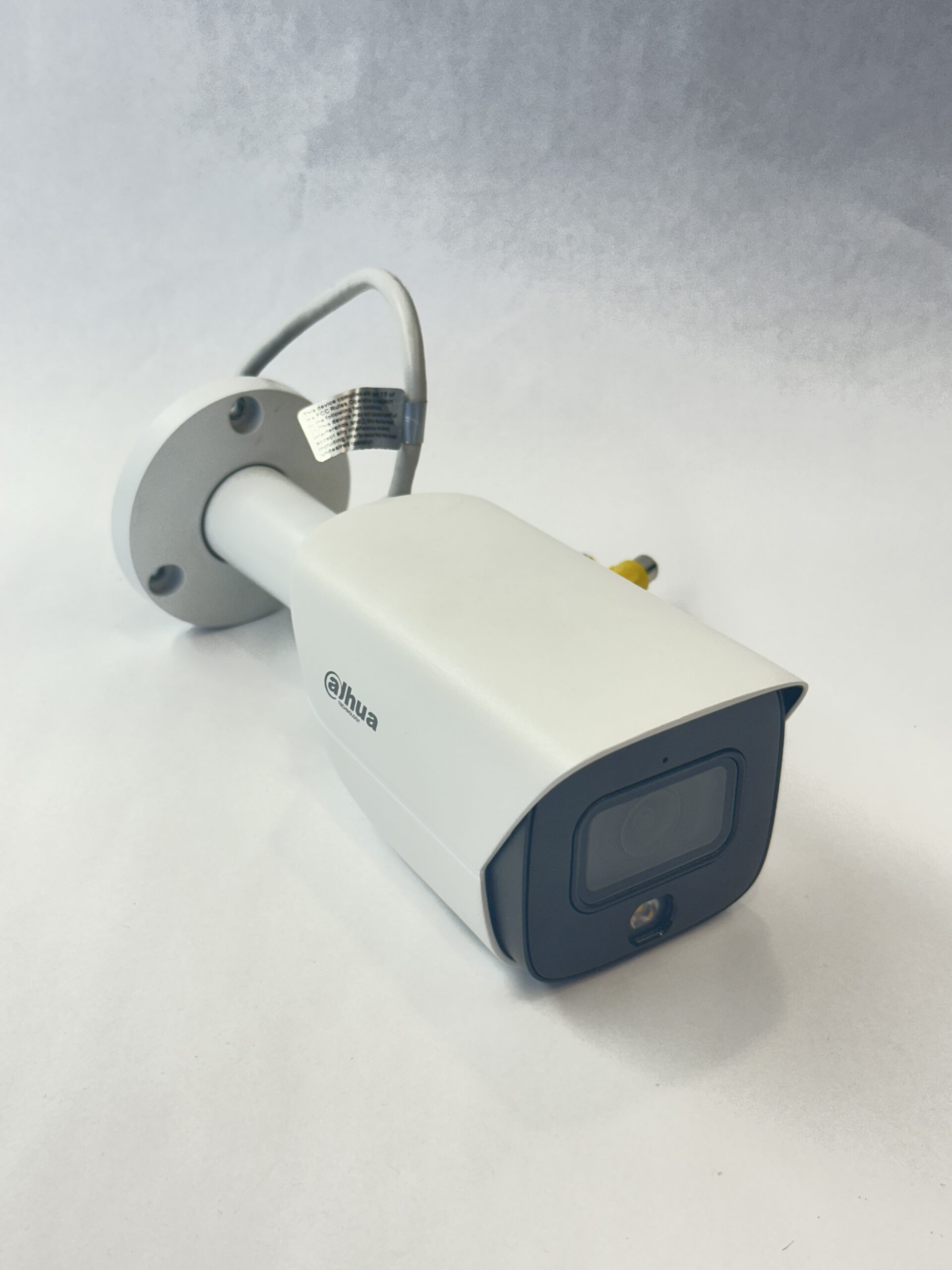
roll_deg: -1.0
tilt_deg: -29.9
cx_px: 476
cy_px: 635
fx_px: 1760
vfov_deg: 39.7
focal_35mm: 48
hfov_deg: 30.3
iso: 50
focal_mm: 6.86
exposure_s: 1/132
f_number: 1.78
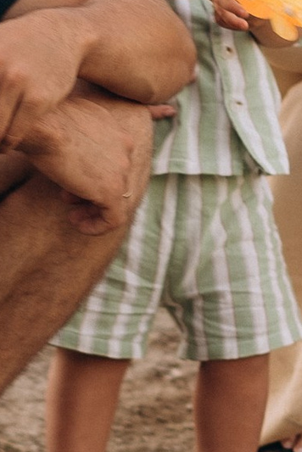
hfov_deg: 5.5
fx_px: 3167
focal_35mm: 252
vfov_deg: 8.2
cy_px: 277
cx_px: 76
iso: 100
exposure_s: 1/200
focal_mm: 35
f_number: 2
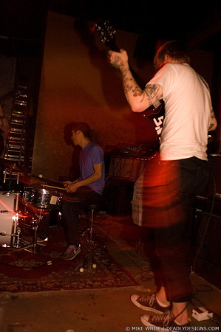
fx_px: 277
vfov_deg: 62.0
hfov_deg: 43.5
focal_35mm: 30
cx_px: 110
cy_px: 166
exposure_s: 1/20
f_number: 2.8
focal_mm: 20
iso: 1600
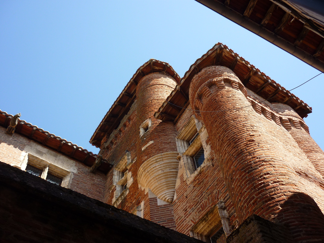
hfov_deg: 55.4
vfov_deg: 42.9
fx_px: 309
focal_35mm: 33
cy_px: 122
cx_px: 162
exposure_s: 1/400
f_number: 2.8
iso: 80
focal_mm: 5.5
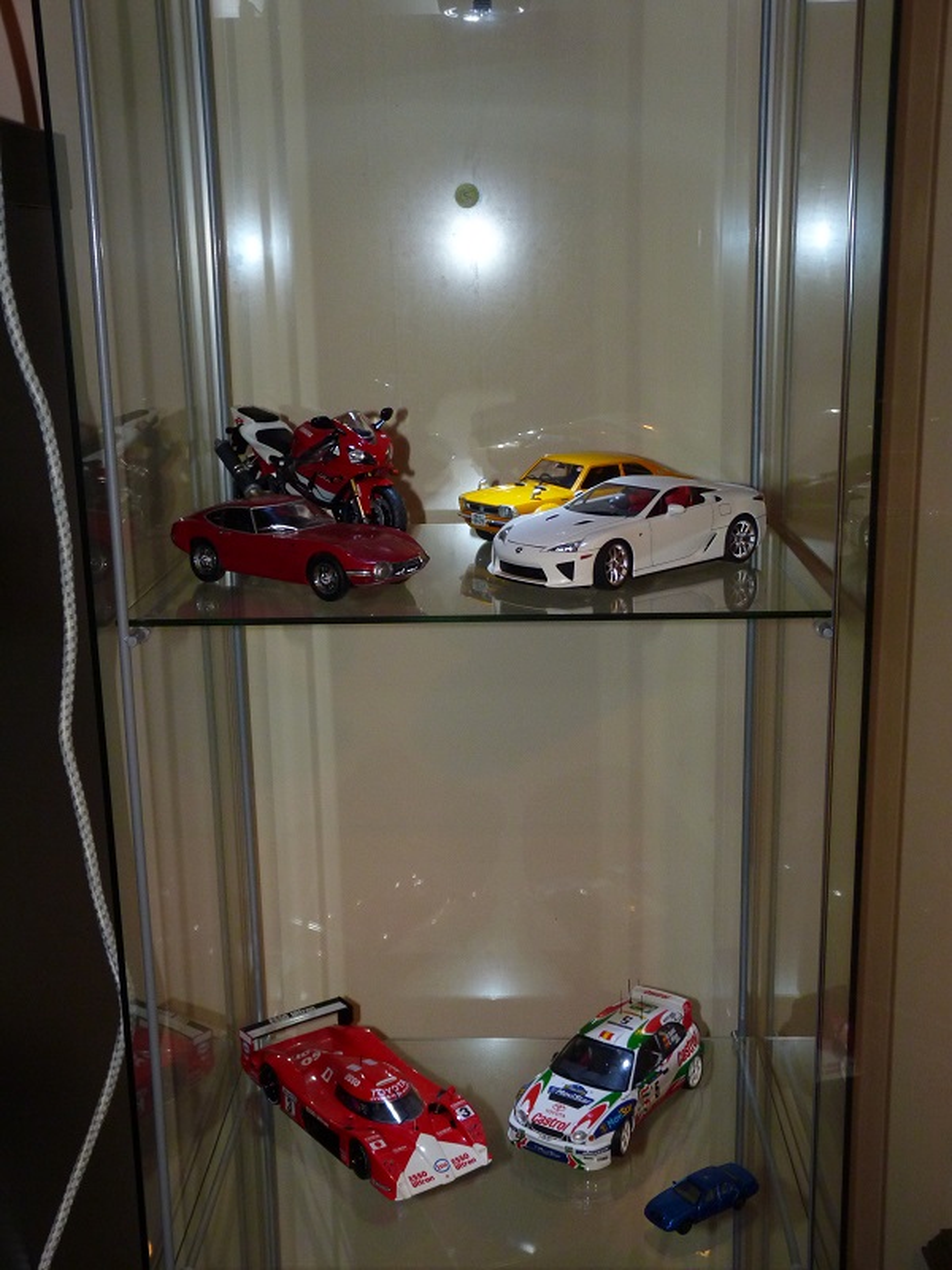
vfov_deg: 43.9
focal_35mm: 43
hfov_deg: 33.6
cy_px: 635
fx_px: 1577
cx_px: 476
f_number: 3
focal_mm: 7.6
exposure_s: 1/30
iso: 250
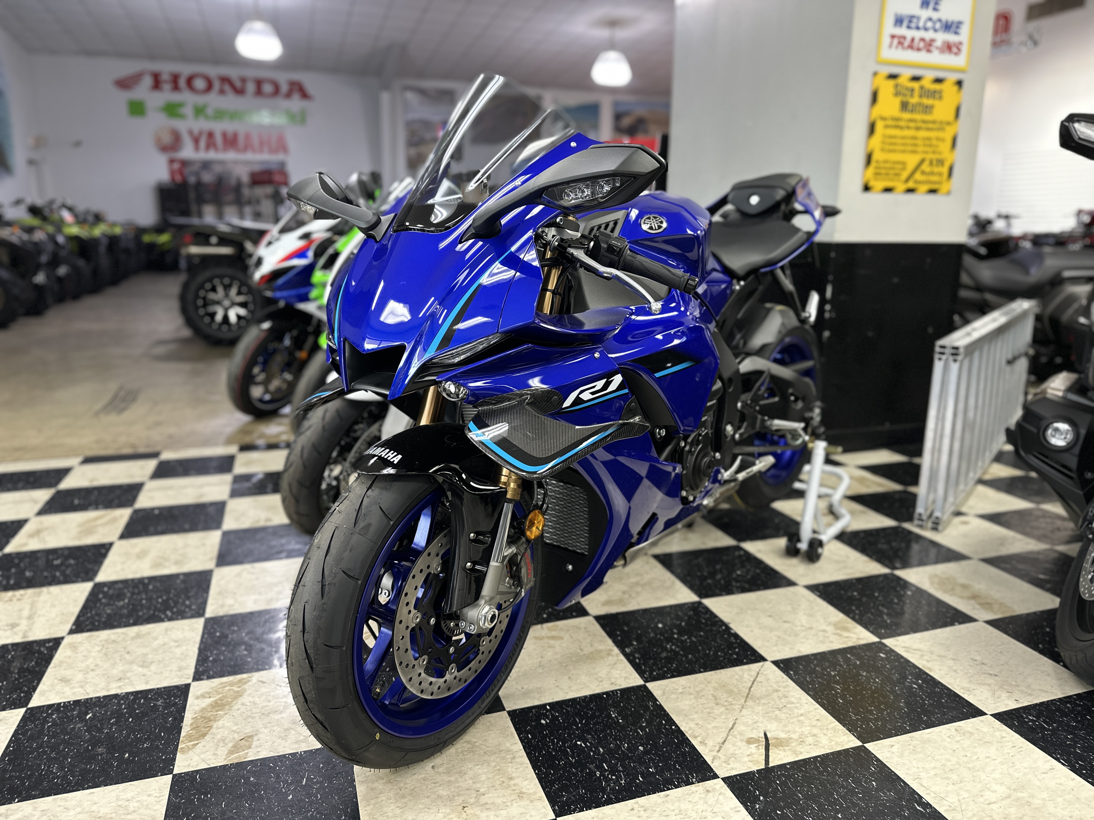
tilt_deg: -14.0
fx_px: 758
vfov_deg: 56.8
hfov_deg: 71.6
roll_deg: -0.7
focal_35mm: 24
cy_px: 410
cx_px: 547
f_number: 1.78
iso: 200
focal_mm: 6.86
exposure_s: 1/60
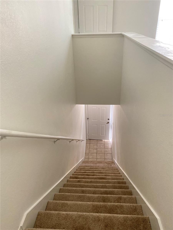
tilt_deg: -25.8
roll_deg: +1.2
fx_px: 173
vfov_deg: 67.3
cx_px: 86
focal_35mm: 26
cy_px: 115
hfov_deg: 53.1
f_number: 1.8
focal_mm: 4.25
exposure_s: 1/60
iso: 200
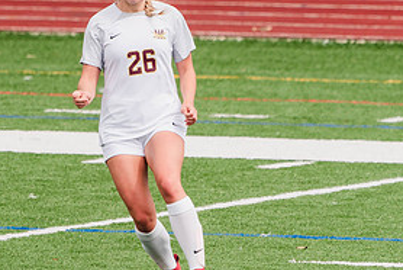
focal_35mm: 1480
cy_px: 100
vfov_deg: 0.9
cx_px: 128
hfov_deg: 1.4
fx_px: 16585
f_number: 6.3
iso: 500
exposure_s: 1/1600
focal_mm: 600
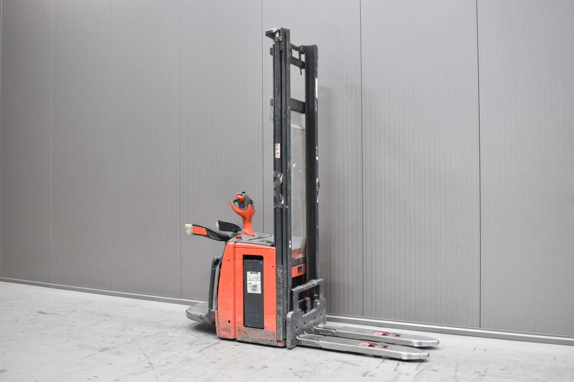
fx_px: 526
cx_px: 287
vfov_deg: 40.0
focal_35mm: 33
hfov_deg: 57.2
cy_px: 191
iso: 1600
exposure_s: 1/40
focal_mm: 22
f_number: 4.5
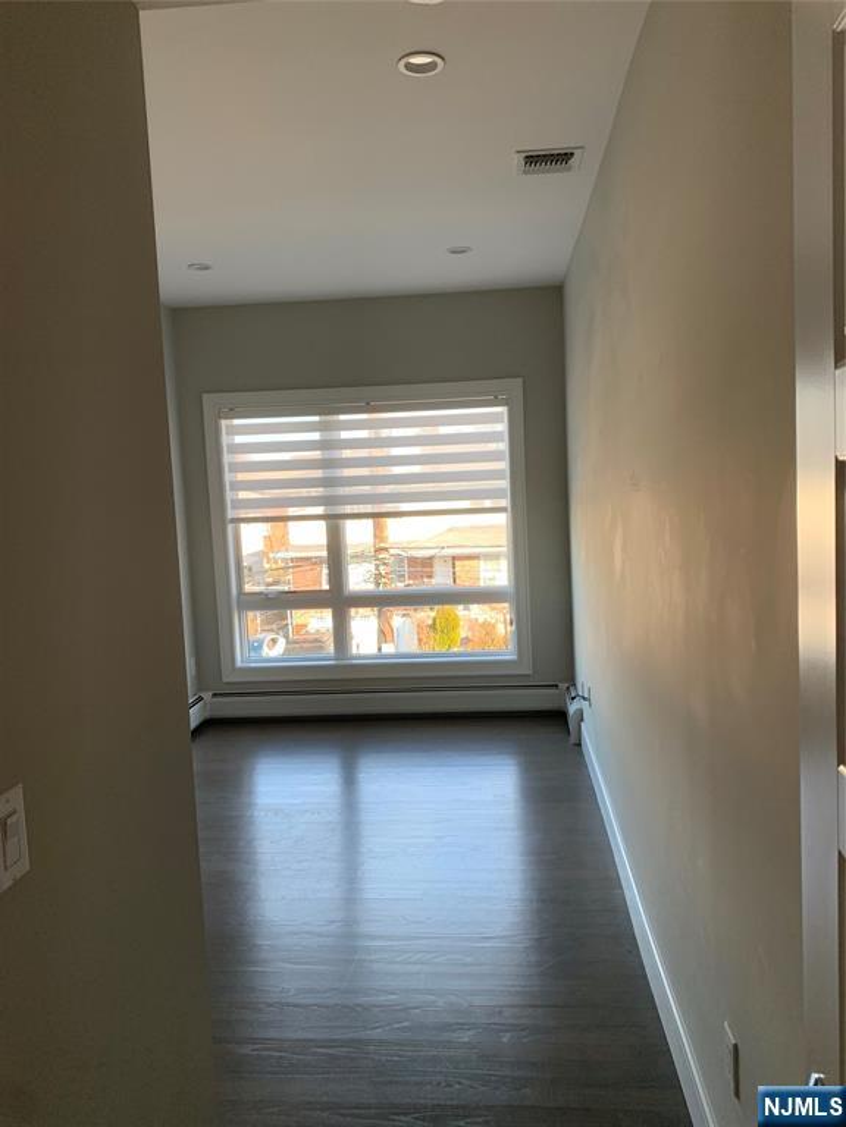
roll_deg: +2.2
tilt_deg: -3.5
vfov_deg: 67.3
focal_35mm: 26
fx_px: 847
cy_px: 564
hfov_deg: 53.1
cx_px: 423
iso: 50
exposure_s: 1/121
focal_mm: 4.25
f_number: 1.8
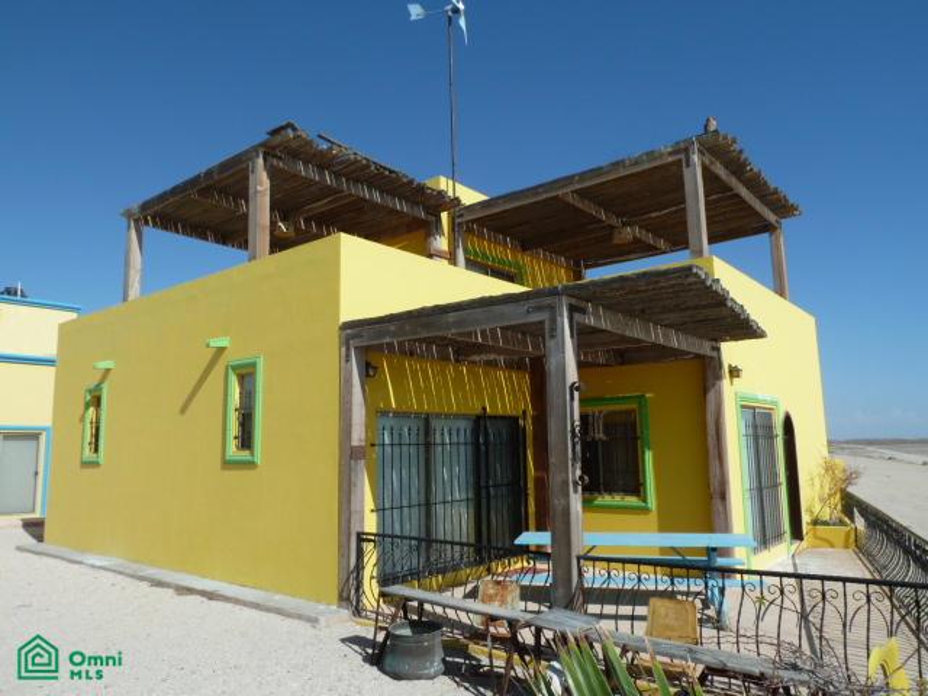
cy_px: 348
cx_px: 464
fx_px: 670
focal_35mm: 25
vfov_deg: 54.9
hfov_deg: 69.4
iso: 80
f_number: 5.6
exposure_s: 1/500
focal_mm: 4.1
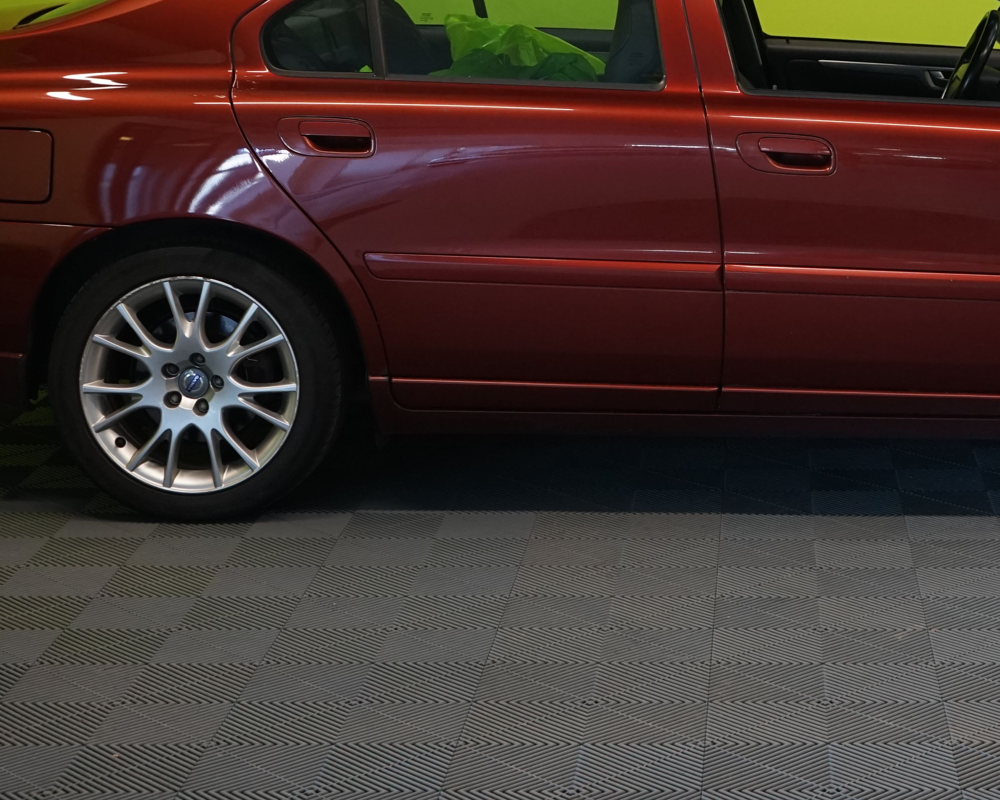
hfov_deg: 23.8
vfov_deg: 19.2
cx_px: 806
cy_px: 163
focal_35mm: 79
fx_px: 2338
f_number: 6.3
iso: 1250
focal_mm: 39
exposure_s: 1/30
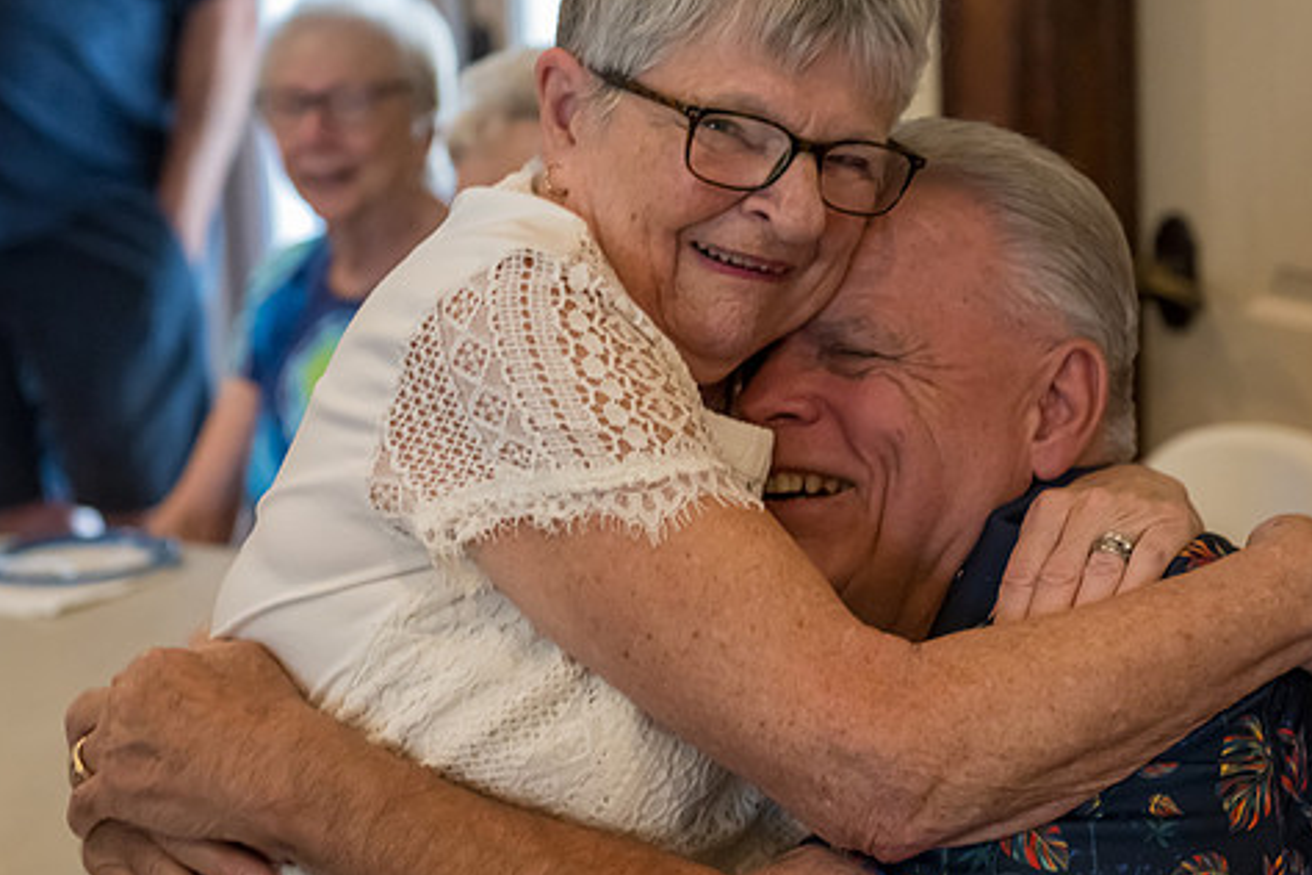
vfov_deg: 14.9
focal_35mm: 92
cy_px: 390
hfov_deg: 22.1
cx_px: 693
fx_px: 3353
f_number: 4
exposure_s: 1/200
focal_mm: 62
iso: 4000
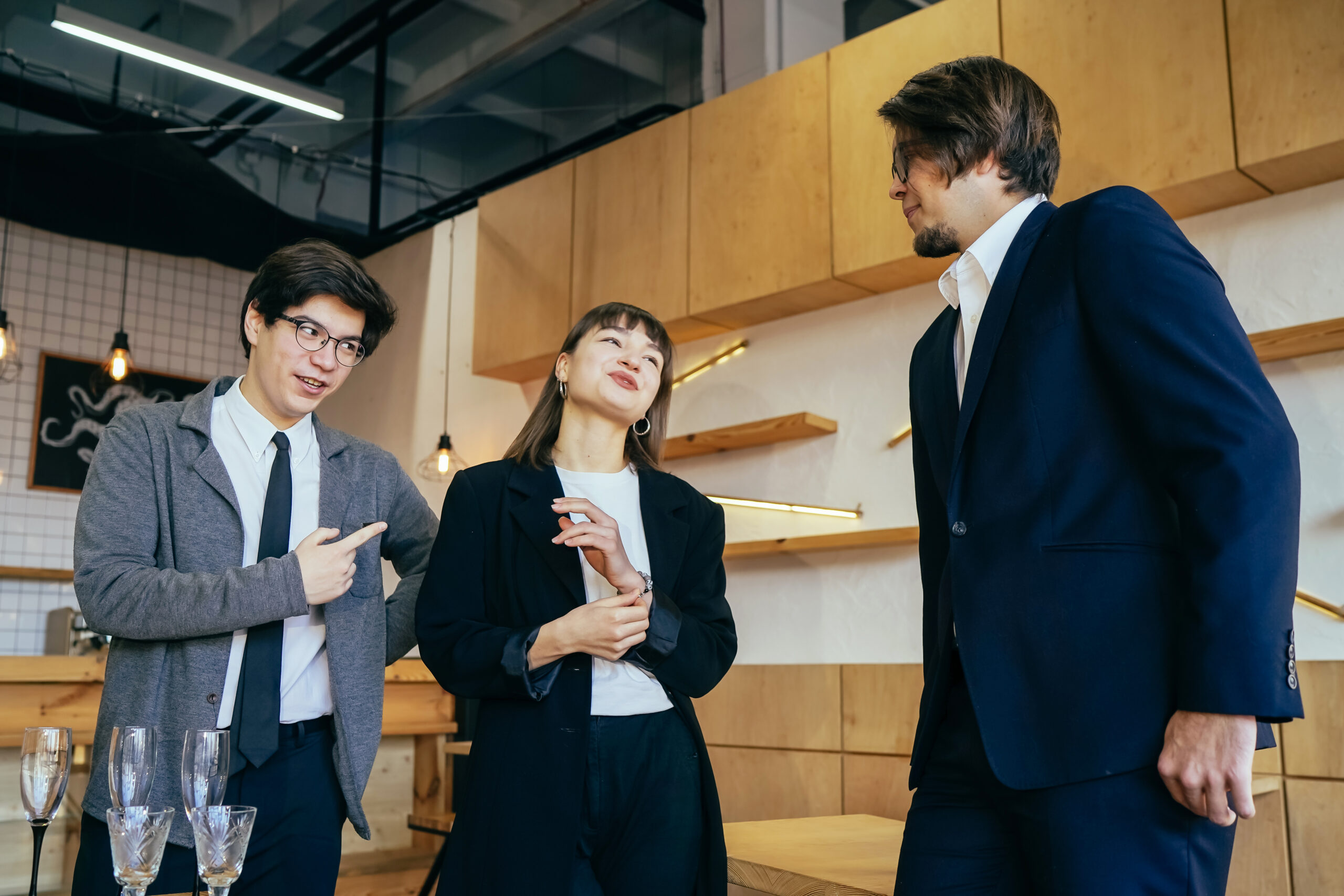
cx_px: 672
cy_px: 448
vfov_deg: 37.9
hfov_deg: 54.4
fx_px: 1307
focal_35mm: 35
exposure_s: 1/100
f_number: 3.5
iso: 320
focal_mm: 35
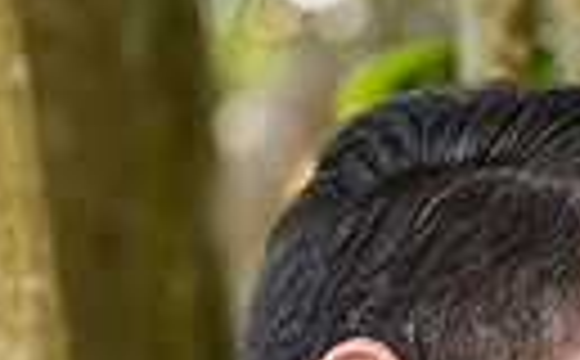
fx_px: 12902
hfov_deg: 2.6
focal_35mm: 818
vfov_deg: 1.6
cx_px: 809
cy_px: 760
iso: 500
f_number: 4.8
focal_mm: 116
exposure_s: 1/250
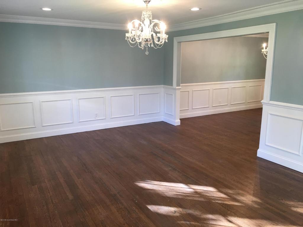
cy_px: 114
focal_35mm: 29
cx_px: 152
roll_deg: -0.2
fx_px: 254
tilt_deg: -11.6
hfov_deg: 61.7
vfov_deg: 48.2
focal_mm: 4.15
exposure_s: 1/30
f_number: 2.2
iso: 40
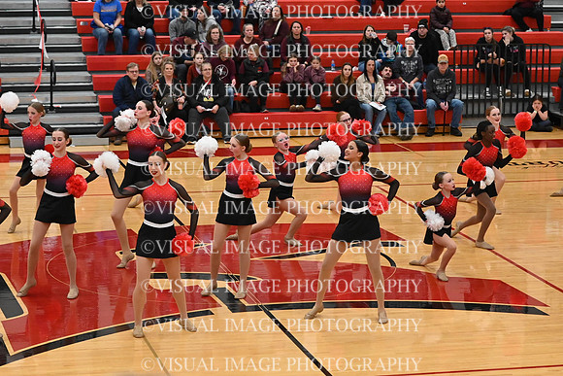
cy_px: 188
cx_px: 282
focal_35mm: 105
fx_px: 1642
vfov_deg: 13.0
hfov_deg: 19.5
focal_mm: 70
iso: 8000
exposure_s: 1/400
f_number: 4
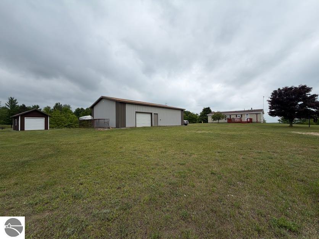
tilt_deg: +1.3
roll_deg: +1.5
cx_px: 160
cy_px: 120
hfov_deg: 102.1
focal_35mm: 14
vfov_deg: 85.7
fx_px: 129
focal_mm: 2.22
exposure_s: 1/985
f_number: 2.2
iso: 20
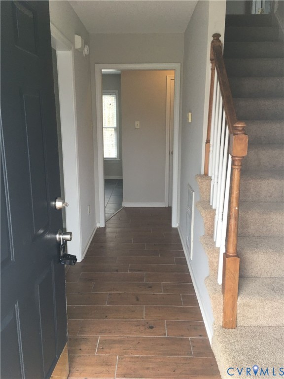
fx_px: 317
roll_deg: -2.3
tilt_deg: -10.6
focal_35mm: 29
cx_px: 142
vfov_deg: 61.7
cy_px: 190
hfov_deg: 48.2
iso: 40
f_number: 2.2
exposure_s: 1/30
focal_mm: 4.15
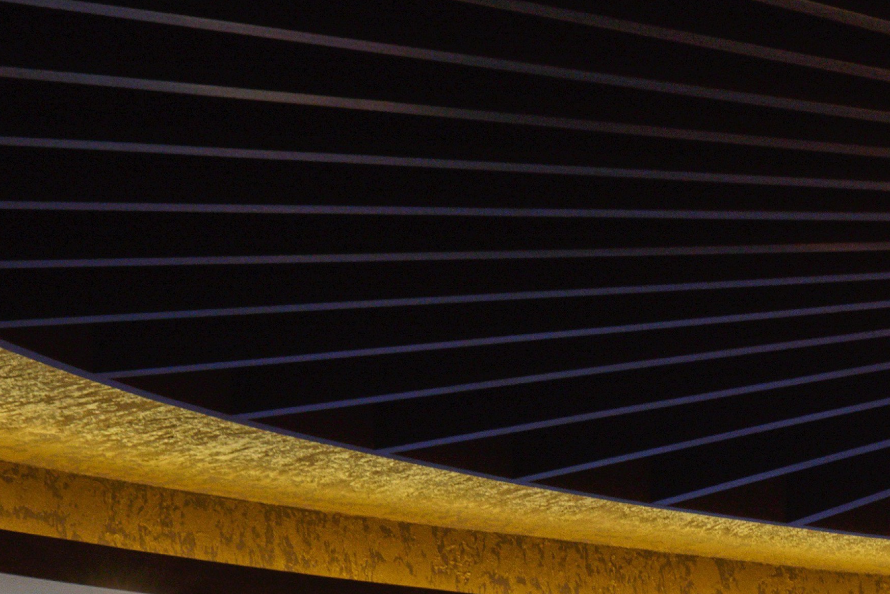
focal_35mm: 110
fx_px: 2719
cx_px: 1325
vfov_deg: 11.4
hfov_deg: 16.9
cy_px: 1148
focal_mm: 24
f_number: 11
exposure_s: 8
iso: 125
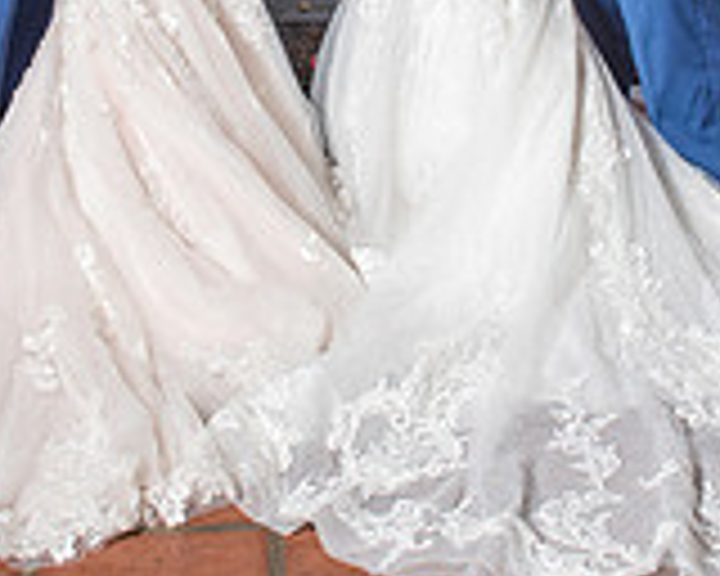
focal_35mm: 89
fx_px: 1897
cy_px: -198
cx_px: 305
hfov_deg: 21.5
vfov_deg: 16.2
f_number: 5.6
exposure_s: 1/200
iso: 250
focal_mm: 24
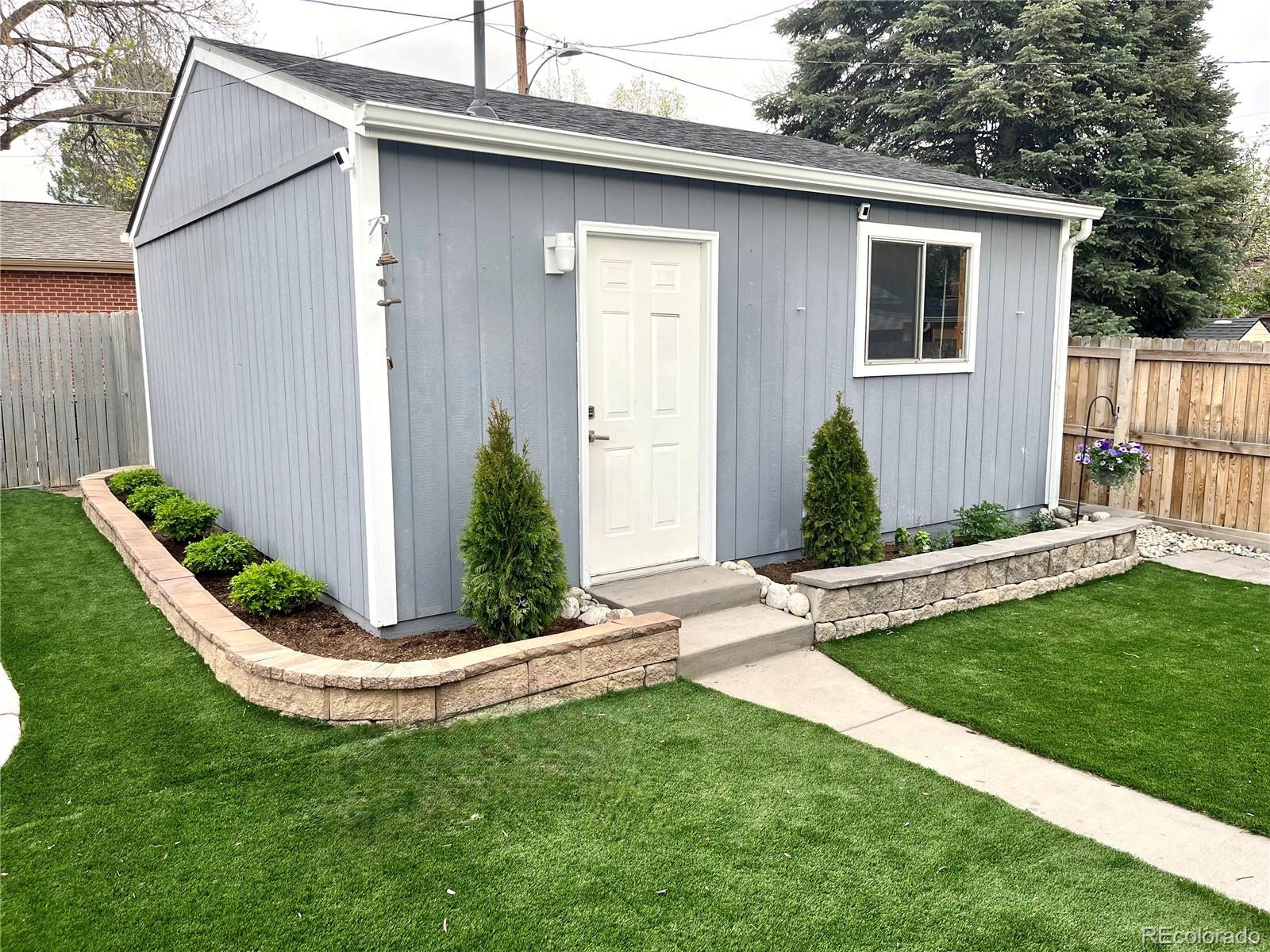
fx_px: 954
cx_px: 635
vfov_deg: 53.1
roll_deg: +0.5
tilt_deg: -6.8
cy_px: 476
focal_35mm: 26
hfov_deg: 67.3
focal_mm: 5.1
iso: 50
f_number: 1.6
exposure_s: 1/424
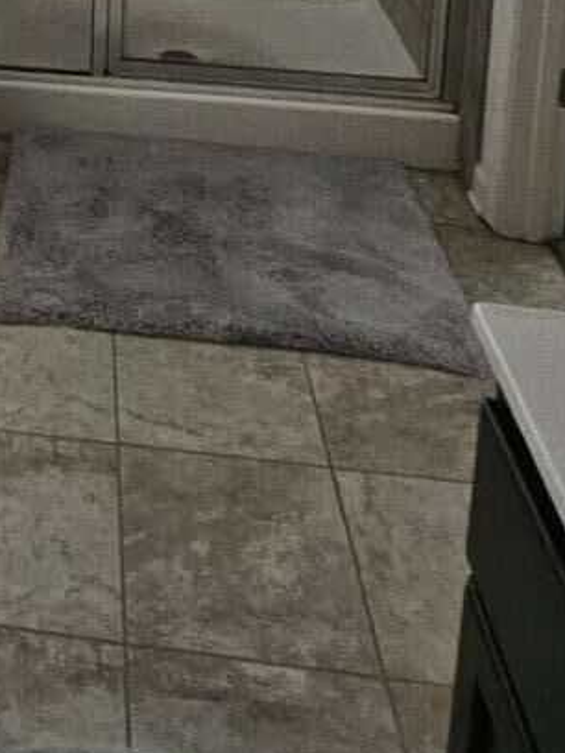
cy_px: -316
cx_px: -54
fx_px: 1110
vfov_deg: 28.0
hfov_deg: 26.4
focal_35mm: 51
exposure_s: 1/60
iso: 200
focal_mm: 1.74
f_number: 2.2
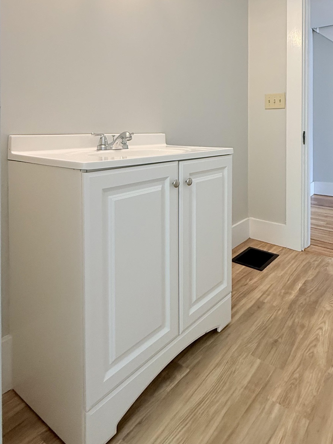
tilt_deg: -1.2
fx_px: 308
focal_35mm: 24
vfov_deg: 68.8
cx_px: 217
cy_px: 135
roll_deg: +0.0
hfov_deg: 55.8
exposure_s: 1/120
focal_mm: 2.22
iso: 250
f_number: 2.2
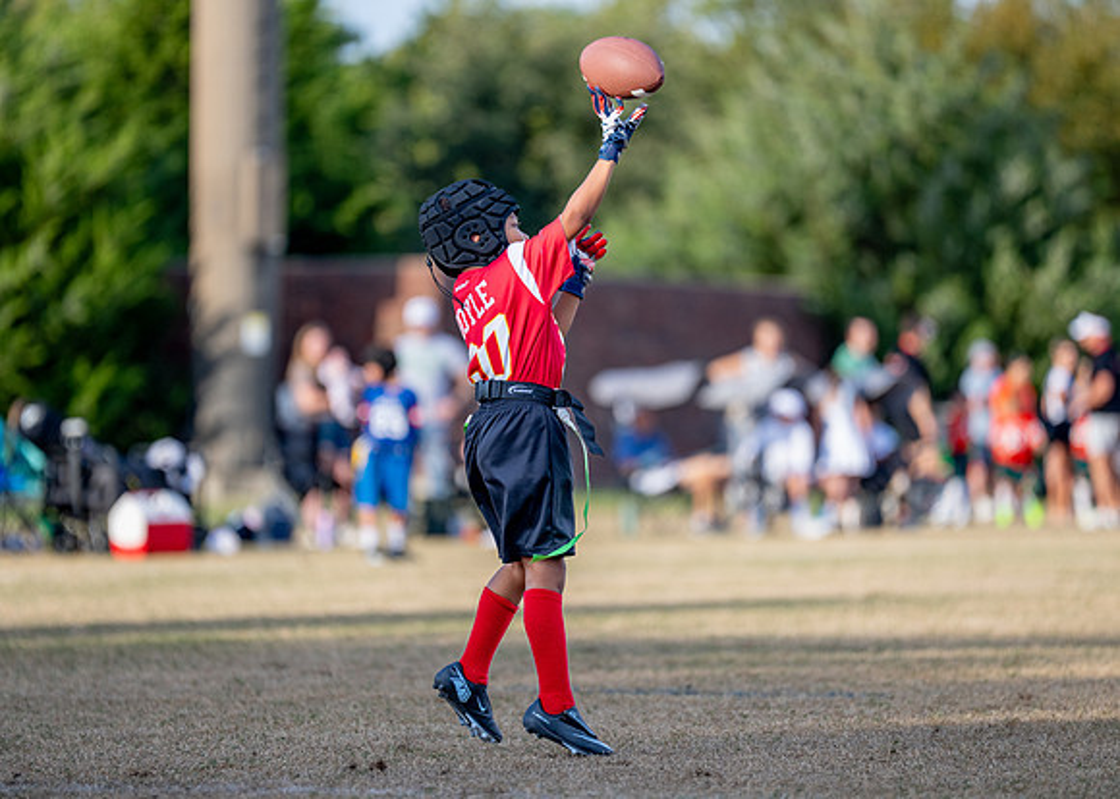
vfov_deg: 6.6
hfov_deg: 9.3
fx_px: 6922
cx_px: 545
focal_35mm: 218
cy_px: 412
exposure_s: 1/1600
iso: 250
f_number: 2.8
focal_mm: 200
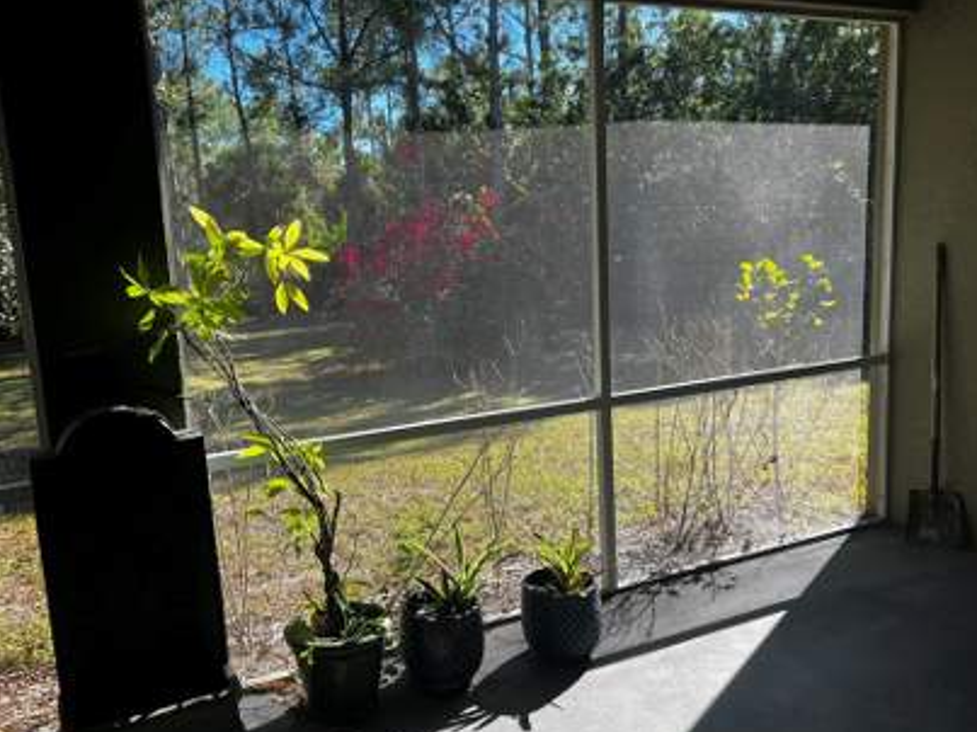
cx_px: 463
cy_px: 388
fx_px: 875
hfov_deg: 58.3
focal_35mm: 31
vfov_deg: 45.4
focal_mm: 5.7
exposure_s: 1/639
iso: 50
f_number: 1.5
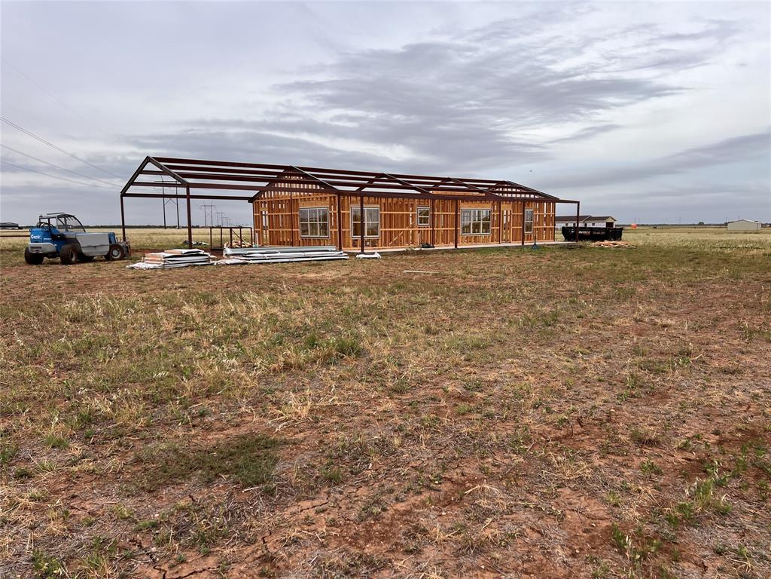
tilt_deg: -7.3
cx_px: 386
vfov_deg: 53.1
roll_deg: +0.6
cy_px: 290
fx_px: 579
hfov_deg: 67.3
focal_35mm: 26
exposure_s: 1/6211
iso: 50
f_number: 1.5
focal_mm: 5.7
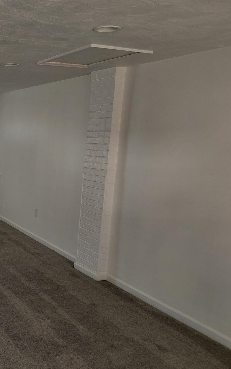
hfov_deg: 30.2
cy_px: 186
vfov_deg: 51.5
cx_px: -22
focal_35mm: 38
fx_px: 383
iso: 80
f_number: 1.8
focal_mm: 4.69
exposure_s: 1/120
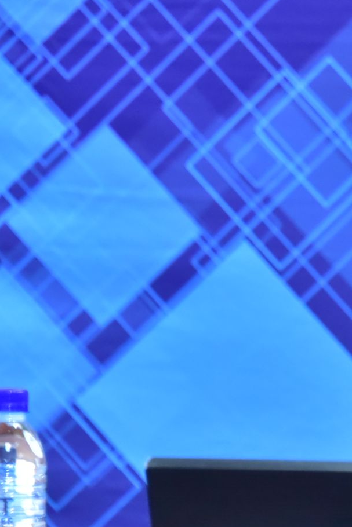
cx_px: 659
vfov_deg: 4.4
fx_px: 6846
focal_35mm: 467
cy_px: 285
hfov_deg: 2.9
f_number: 6.3
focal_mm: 170
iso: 4000
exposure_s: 1/80
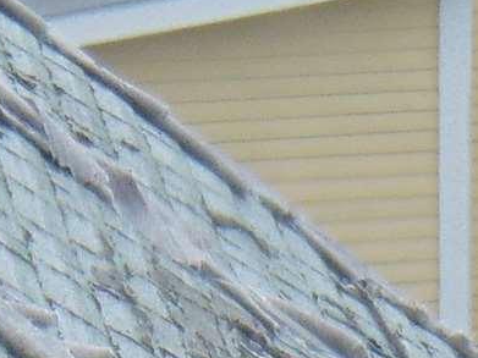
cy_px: 426
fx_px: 4555
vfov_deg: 4.5
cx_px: 65
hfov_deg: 6.0
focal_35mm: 330
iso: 80
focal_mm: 7.6
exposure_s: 1/400
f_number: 3.3
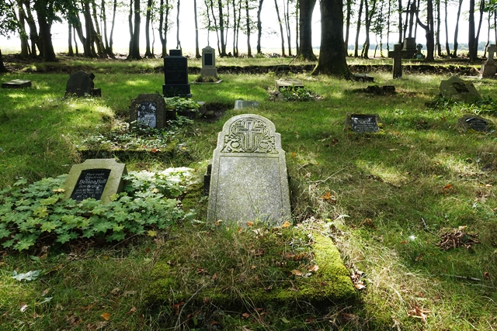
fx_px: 456
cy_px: 166
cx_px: 248
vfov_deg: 40.0
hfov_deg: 57.2
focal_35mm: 33
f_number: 8
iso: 125
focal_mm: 12.04
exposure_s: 1/40
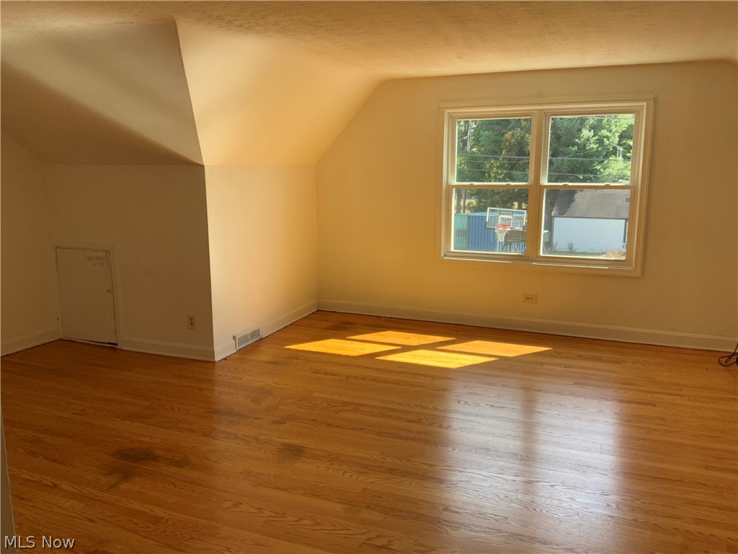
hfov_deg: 61.7
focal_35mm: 29
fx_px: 618
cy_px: 277
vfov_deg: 48.2
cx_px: 369
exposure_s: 1/122
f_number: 1.8
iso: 20
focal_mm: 3
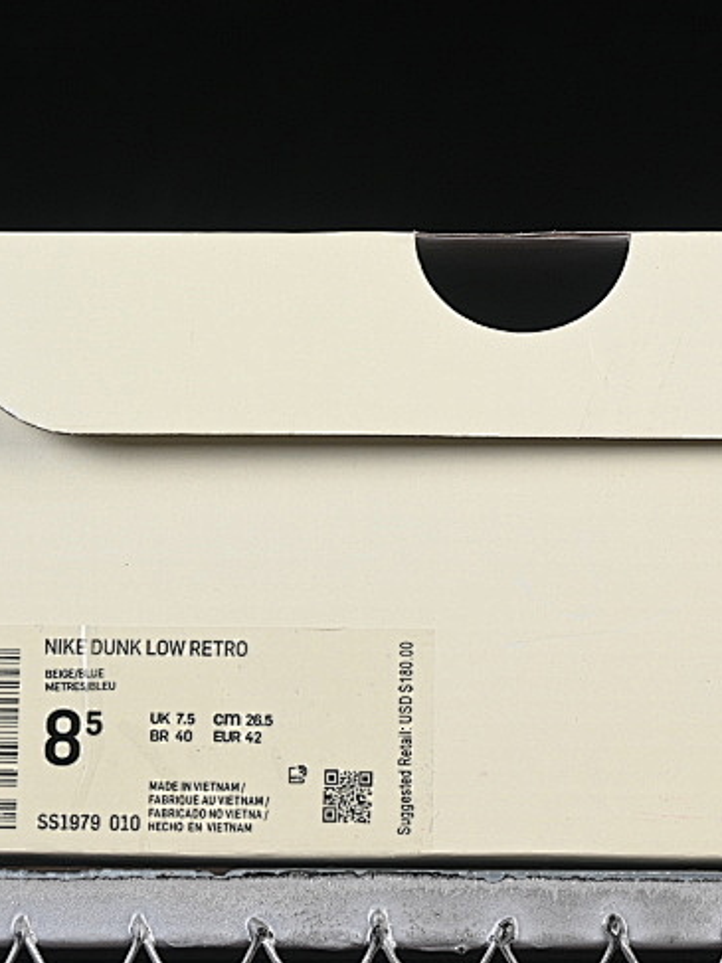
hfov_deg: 9.3
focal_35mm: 160
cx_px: 556
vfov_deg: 12.3
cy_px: 427
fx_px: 4452
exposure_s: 1/80
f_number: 8
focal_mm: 50
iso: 160
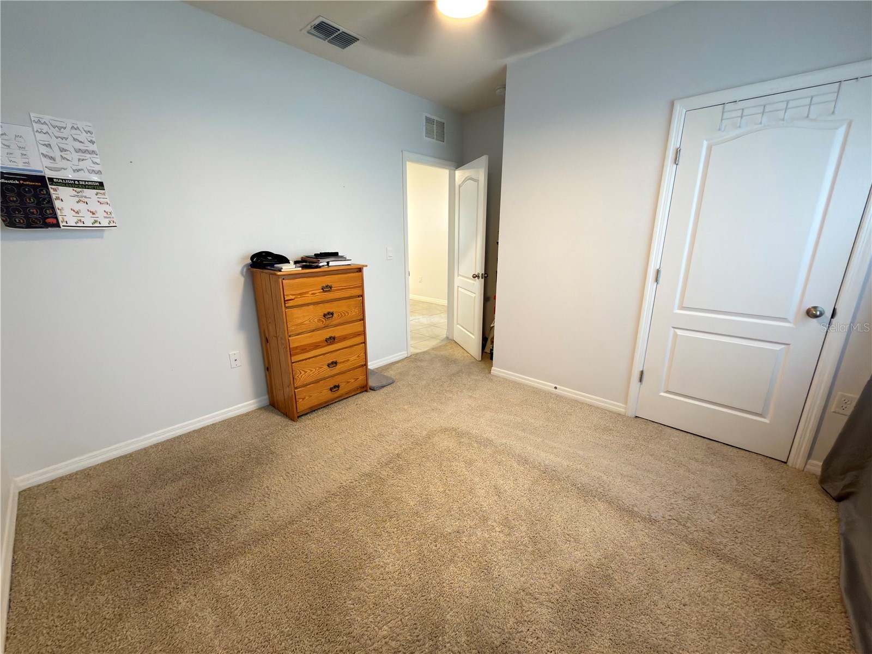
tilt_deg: -14.8
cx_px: 436
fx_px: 353
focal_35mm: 14
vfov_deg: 85.7
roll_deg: -0.3
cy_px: 327
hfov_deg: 102.1
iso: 160
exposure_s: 1/30
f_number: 2.2
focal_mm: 2.22
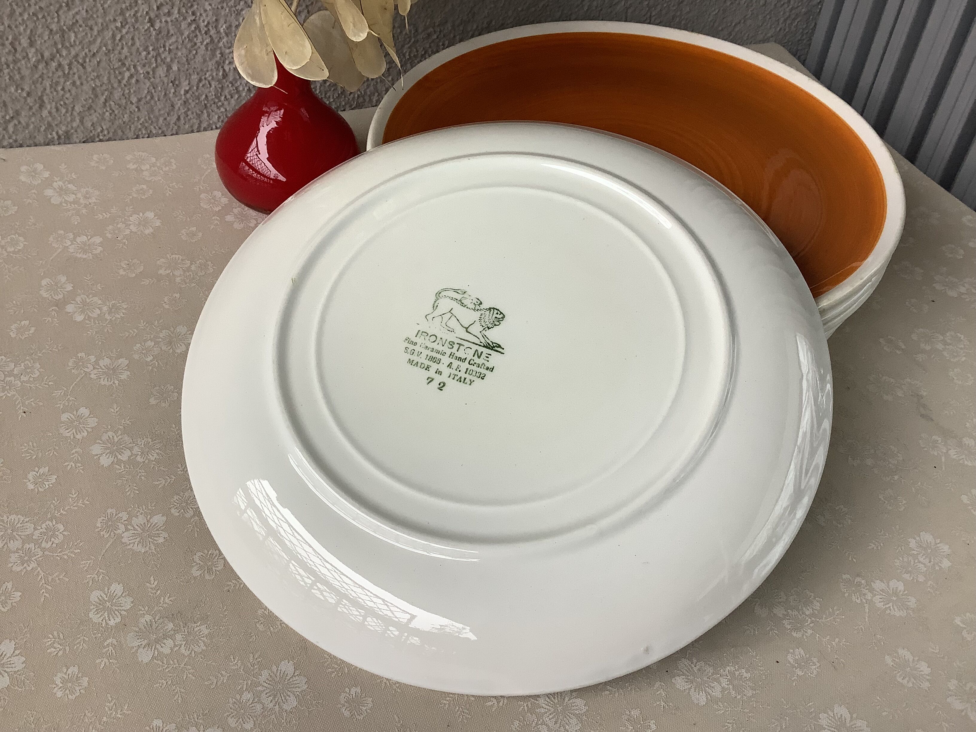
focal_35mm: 31
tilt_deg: -43.5
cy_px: 366
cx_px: 488
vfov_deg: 45.4
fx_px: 874
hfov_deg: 58.4
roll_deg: -3.9
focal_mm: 3.3
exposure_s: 1/120
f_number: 2.4
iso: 80
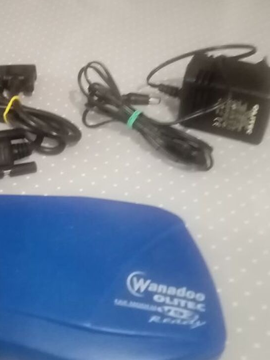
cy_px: 159
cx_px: 73
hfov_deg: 29.9
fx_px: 499
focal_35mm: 48
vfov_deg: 39.6
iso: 1518
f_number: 1.8
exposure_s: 1/16.7
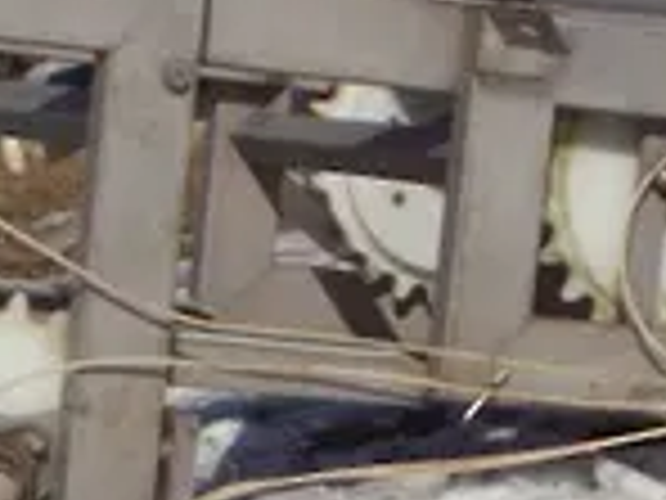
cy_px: 417
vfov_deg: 8.1
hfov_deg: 10.9
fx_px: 3502
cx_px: 243
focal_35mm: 182
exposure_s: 1/2000
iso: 100
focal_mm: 5.9
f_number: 4.5
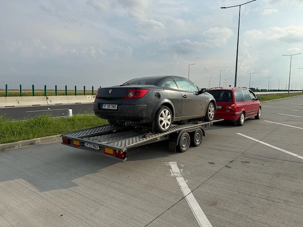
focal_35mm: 24
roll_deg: -0.7
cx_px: 152
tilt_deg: -6.4
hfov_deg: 71.6
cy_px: 114
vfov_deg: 56.8
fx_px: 210
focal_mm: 6.76
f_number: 1.78
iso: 80
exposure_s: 1/6711
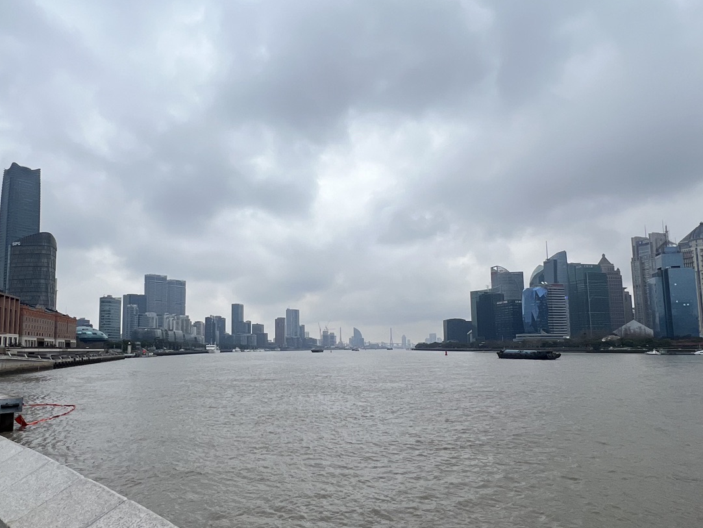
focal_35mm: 24
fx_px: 488
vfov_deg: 56.7
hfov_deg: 71.1
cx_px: 297
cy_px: 294
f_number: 1.8
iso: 32
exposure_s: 1/758
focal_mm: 1.57
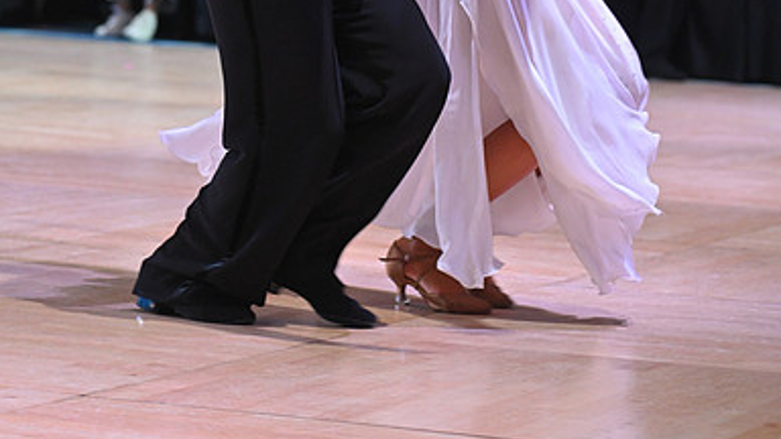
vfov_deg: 6.3
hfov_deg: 11.3
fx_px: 3935
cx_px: 392
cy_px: -106
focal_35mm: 190
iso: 2000
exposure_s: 1/250
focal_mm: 120
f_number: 4
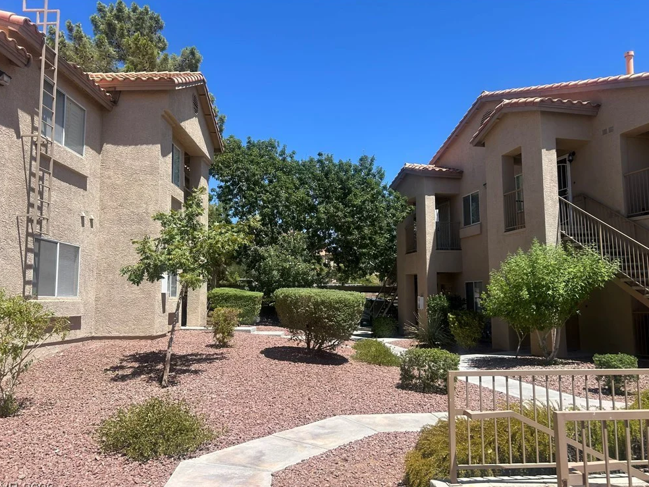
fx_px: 506
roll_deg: -1.8
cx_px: 324
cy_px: 250
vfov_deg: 51.4
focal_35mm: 27
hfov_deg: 65.3
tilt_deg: +9.7
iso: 50
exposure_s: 1/3704
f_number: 1.5
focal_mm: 5.7
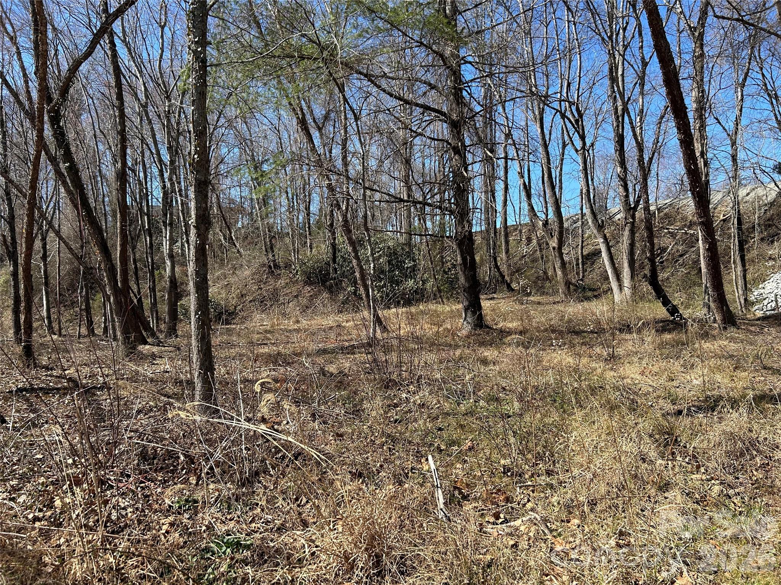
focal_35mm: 26
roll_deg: +3.1
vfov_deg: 53.1
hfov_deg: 67.3
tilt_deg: +2.2
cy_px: 292
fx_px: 587
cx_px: 390
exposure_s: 1/1645
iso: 50
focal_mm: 5.7
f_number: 1.5
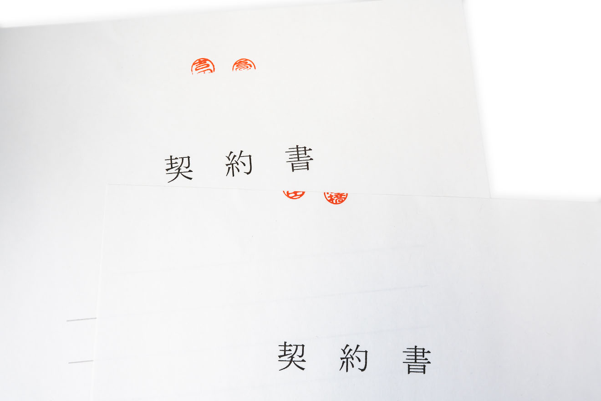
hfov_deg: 39.6
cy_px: 200
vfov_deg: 27.0
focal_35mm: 50
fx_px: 835
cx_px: 300
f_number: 22
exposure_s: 1/20
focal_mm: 50
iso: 400
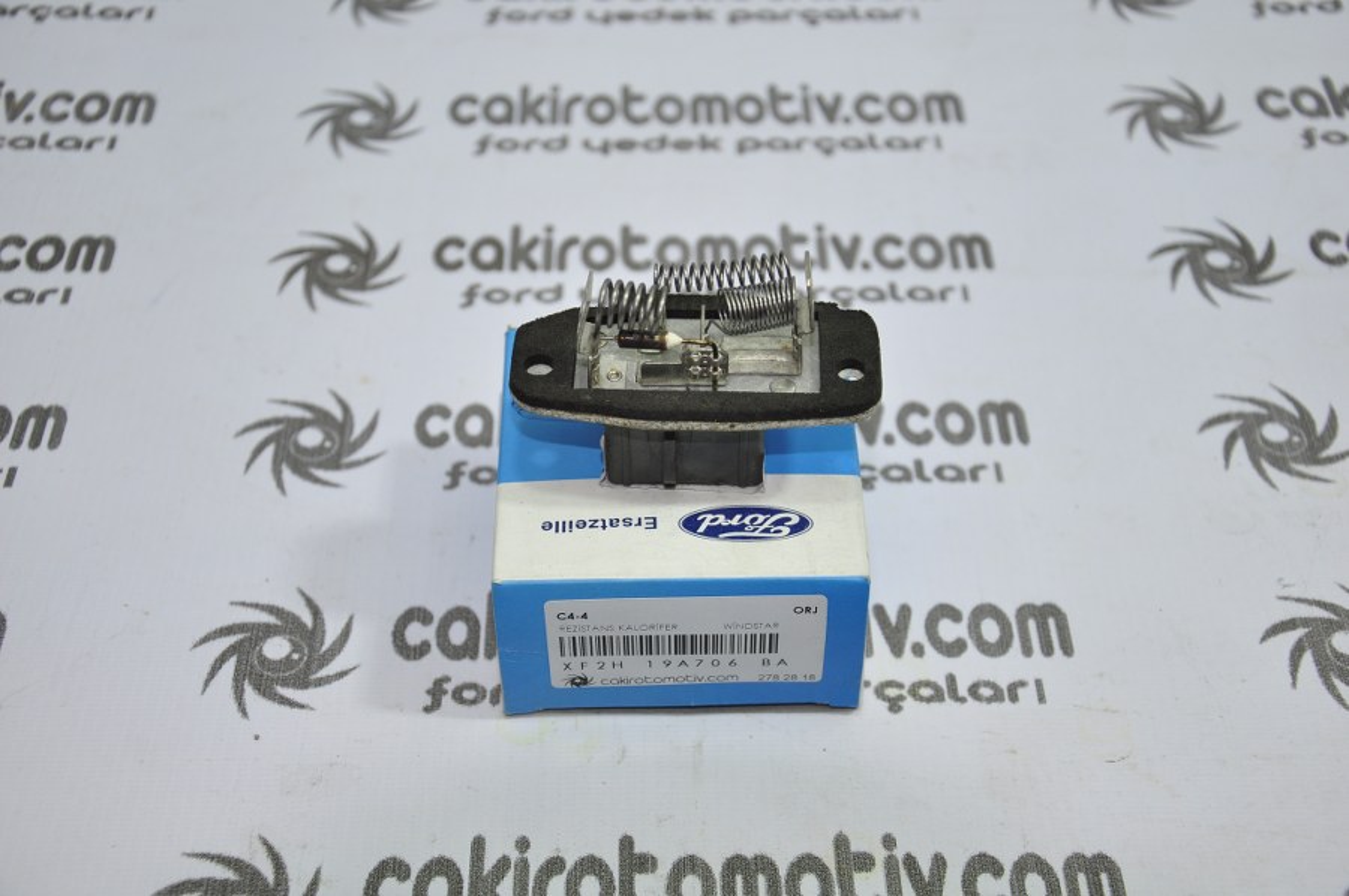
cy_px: 448
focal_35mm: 52
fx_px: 1965
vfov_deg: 25.7
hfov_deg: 37.9
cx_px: 674
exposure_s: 1/40
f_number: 4.5
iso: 200
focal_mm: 35
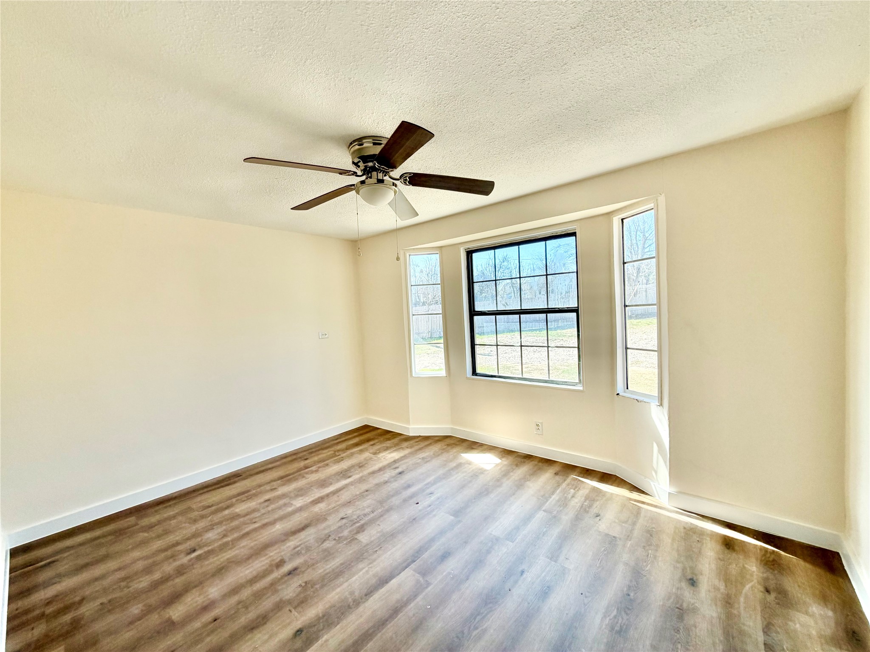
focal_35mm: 14
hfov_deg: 102.1
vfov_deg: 85.7
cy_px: 326
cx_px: 435
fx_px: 352
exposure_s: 1/187
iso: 50
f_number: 2.2
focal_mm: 2.22
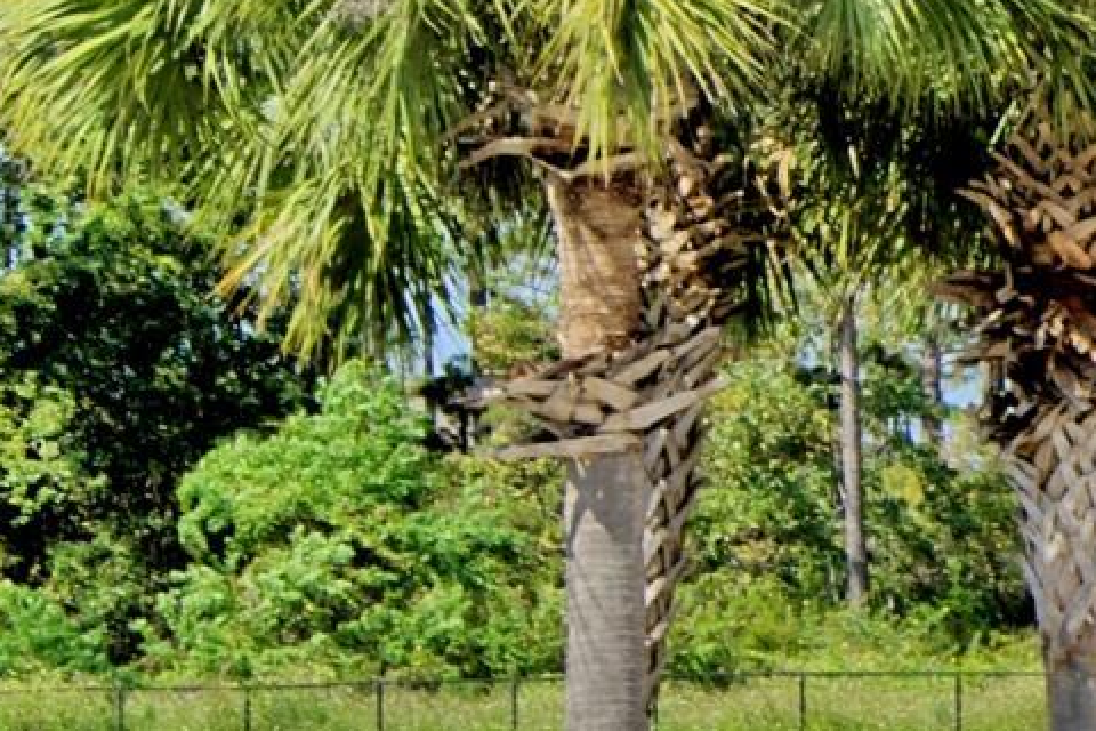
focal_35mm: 150
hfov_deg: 10.4
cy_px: 583
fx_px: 4566
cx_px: 3117
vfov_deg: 9.1
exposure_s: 1/200
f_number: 9.5
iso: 100
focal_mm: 24
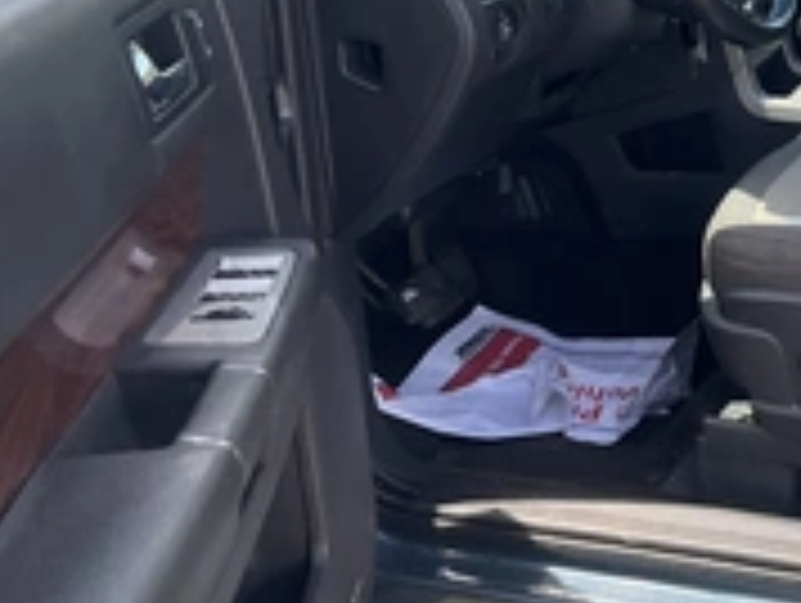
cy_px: 72
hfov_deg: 28.3
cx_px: 765
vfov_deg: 22.2
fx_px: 1506
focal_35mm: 65
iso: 20
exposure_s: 1/222
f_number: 1.8
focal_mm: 3
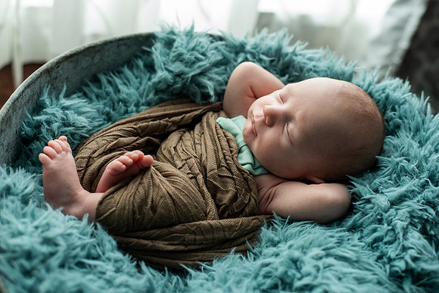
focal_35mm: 50
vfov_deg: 27.0
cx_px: 220
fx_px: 610
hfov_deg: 39.6
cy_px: 146
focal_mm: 50
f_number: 3.2
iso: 1000
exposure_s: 1/250
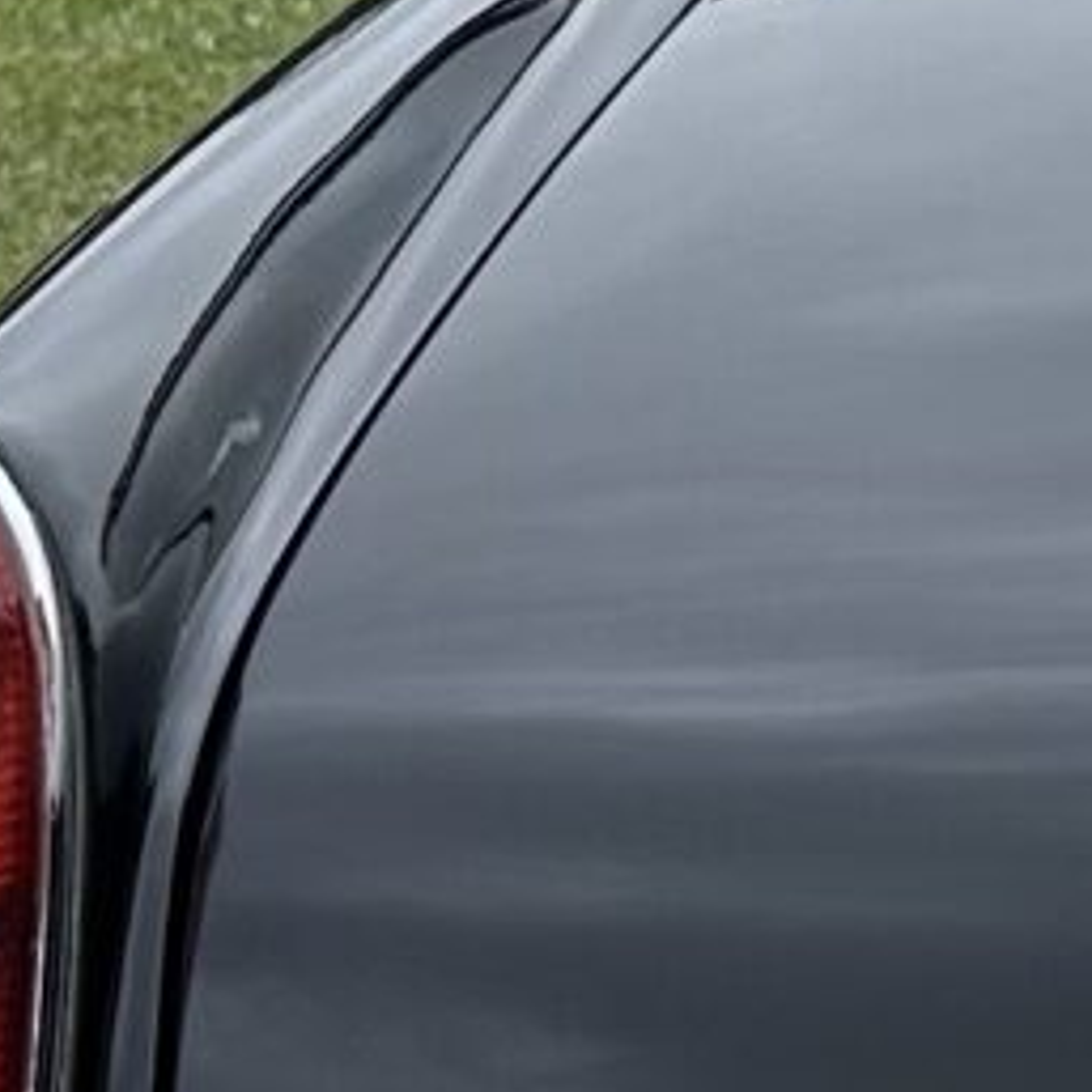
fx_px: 7531
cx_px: 2656
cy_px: -132
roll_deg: -1.0
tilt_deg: -7.0
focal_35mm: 211
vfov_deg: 8.2
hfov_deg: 7.7
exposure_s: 1/2299
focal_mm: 6.86
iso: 80
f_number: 1.78
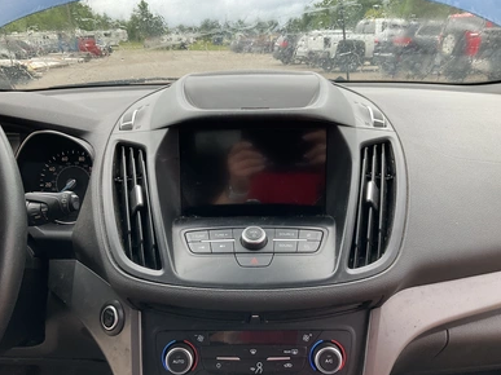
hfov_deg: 60.0
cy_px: 193
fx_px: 434
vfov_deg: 46.8
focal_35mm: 30
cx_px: 243
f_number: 1.8
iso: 32
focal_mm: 3
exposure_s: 1/122
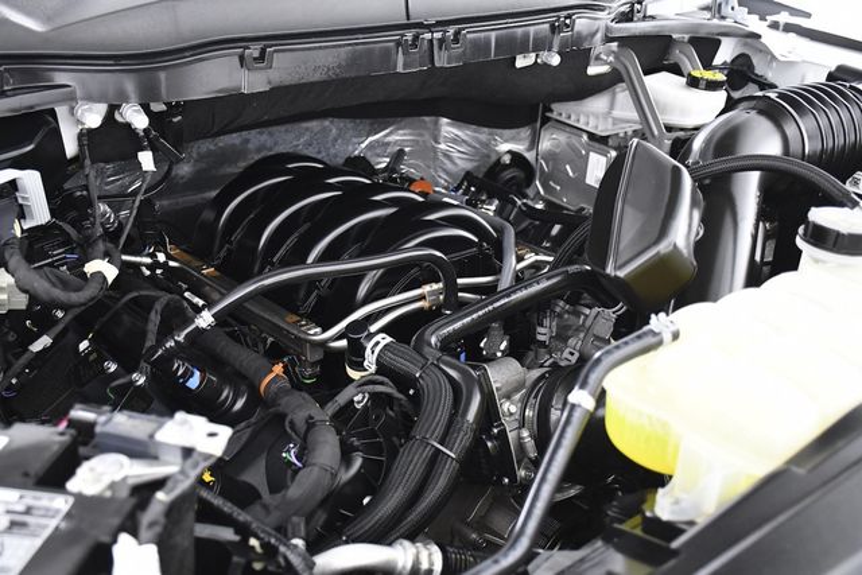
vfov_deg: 33.4
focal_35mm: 40
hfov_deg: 48.4
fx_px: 958
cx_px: 431
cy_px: 288
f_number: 4
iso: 2500
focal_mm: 27
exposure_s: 1/50
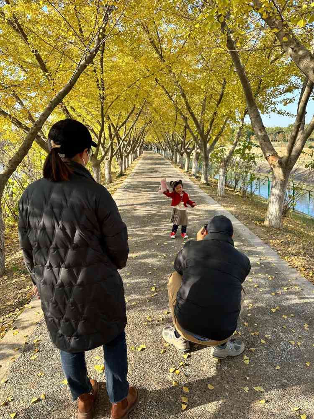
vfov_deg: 71.6
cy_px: 210
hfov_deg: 56.8
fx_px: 290
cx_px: 157
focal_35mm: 24
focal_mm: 6.86
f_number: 1.78
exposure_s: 1/980
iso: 80
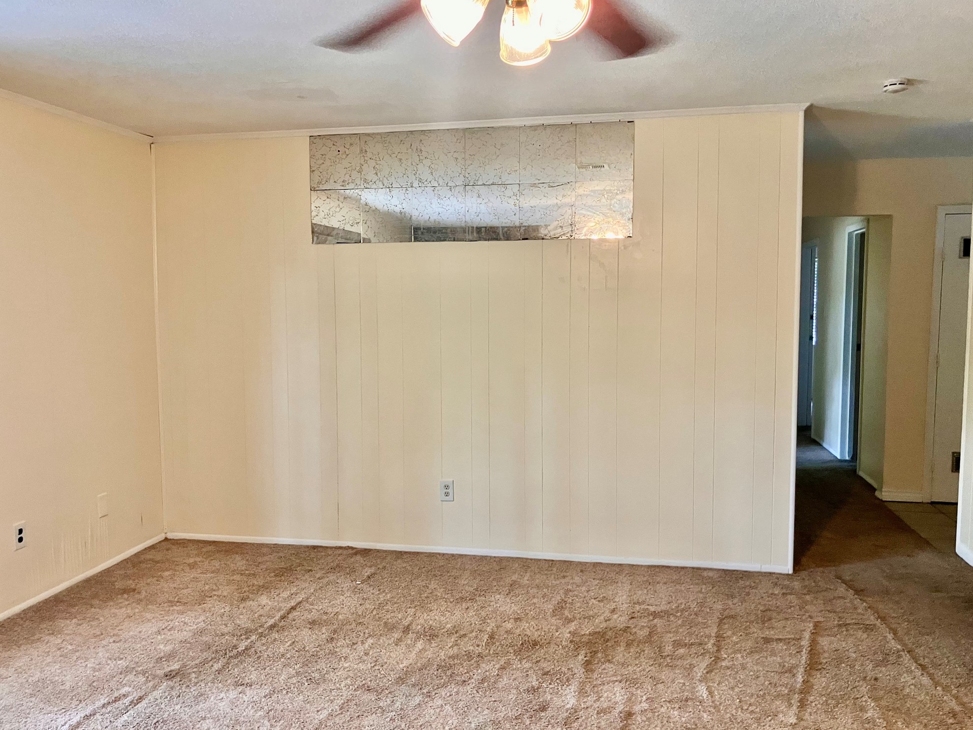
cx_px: 472
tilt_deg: -4.7
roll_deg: +0.9
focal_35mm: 29
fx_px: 815
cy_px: 358
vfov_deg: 48.2
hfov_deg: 61.6
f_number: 1.8
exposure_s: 1/60
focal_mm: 3.99
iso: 320
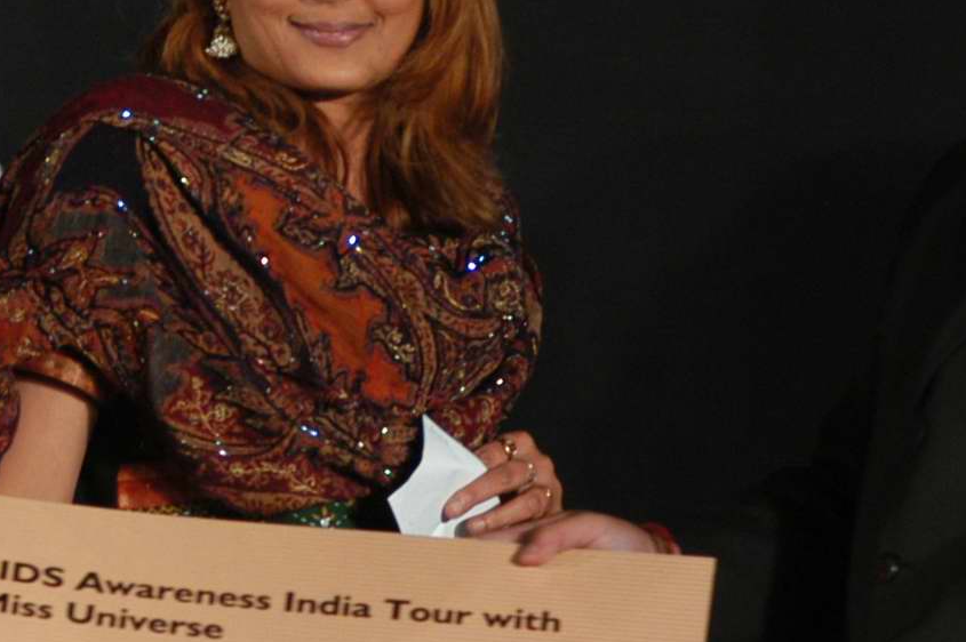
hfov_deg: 2.3
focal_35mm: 908
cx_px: 191
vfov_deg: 1.5
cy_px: 244
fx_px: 24345
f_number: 4
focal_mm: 170
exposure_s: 1/125
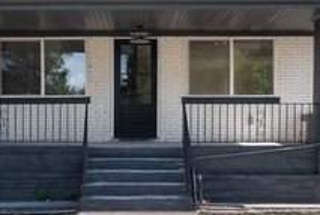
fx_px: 641
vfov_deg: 19.0
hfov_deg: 28.0
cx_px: 131
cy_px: 87
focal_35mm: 72
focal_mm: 30
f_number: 8
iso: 800
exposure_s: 1/500
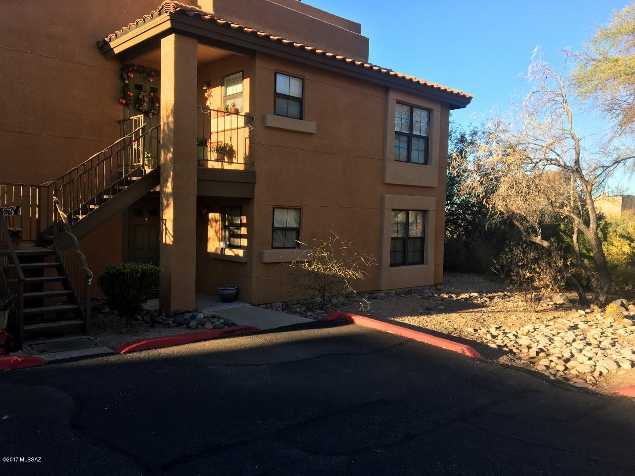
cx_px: 318
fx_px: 532
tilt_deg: -3.0
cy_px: 238
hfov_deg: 61.7
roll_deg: +0.2
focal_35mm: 29
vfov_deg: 48.2
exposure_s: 1/460
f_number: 2.2
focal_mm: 4.15
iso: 25
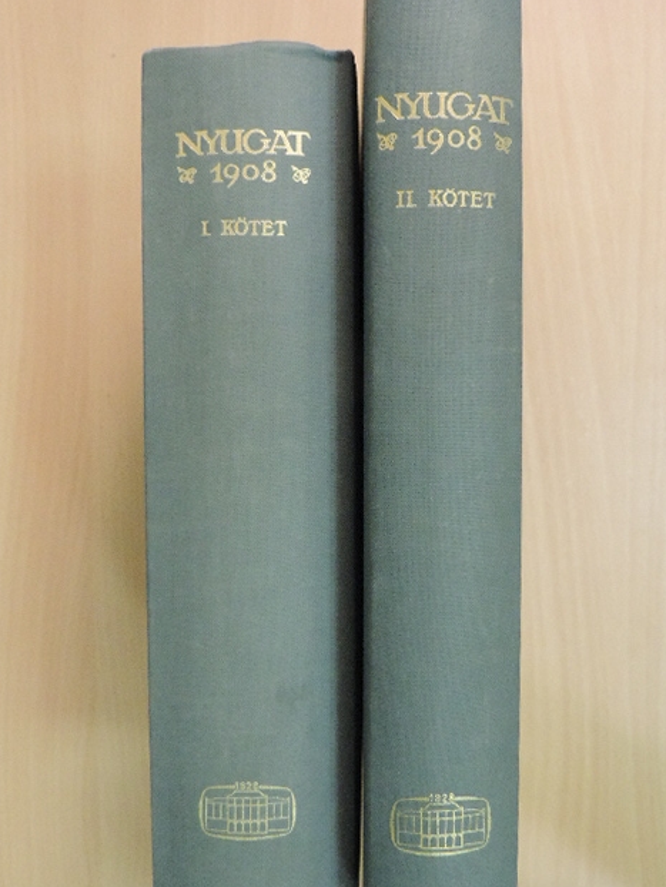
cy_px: 455
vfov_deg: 51.3
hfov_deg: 39.7
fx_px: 923
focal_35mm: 36
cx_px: 332
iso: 1400
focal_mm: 6.2
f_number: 3.3
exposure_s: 1/60
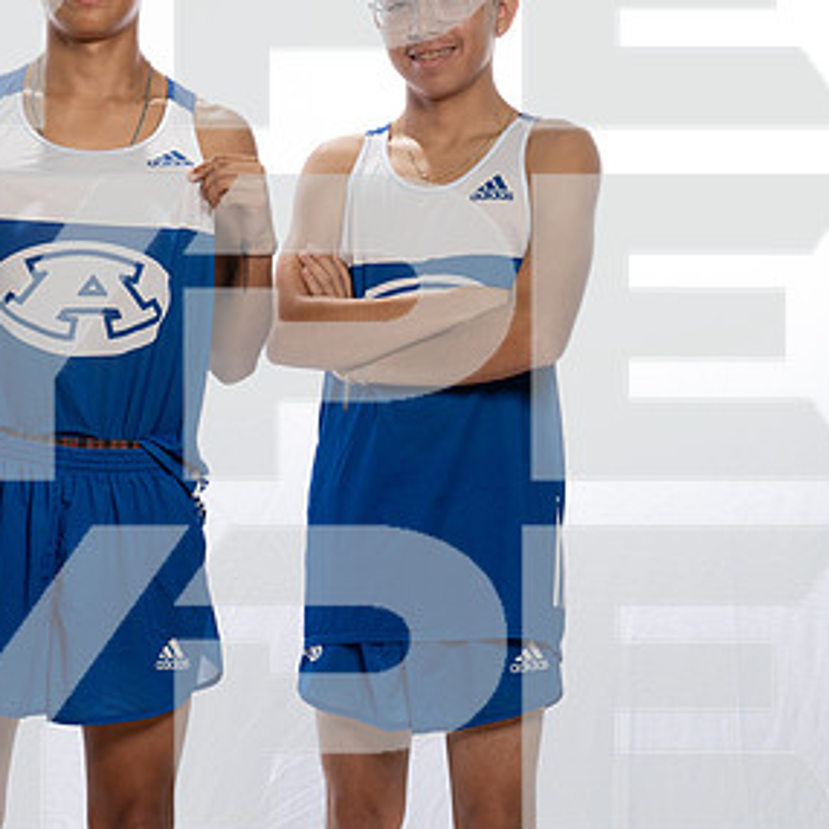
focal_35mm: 112
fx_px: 3035
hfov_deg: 15.4
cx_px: 128
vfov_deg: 15.5
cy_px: 329
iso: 1250
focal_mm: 65
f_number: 11
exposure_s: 1/250
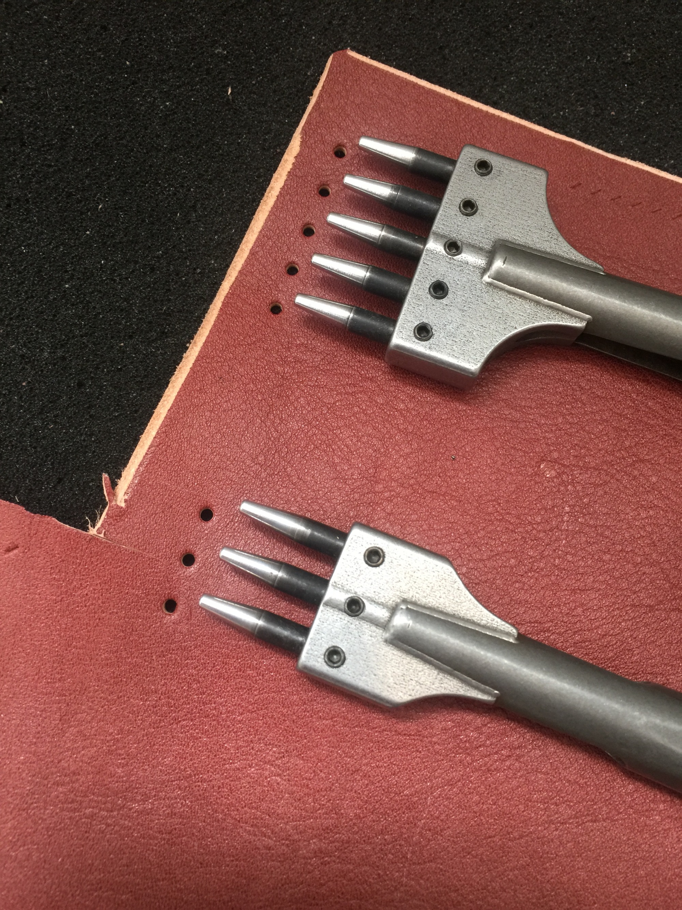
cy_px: 455
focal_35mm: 29
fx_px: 762
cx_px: 341
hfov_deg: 48.2
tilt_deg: -79.0
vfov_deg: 61.7
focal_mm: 4.15
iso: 80
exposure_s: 1/17
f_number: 2.2
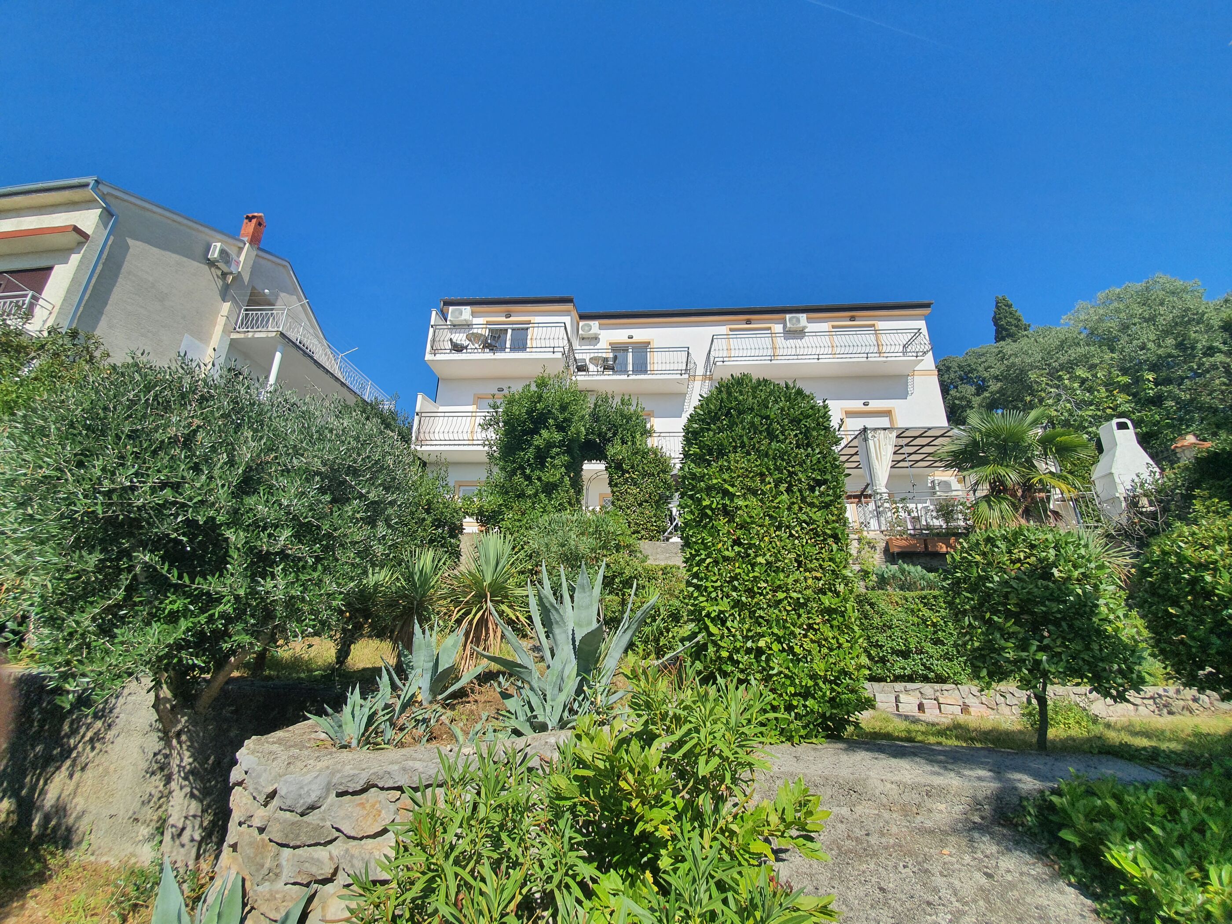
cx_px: 616
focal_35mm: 13
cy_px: 462
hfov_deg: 106.2
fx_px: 463
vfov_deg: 89.9
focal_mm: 1.8
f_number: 2.2
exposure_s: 1/1228
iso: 50
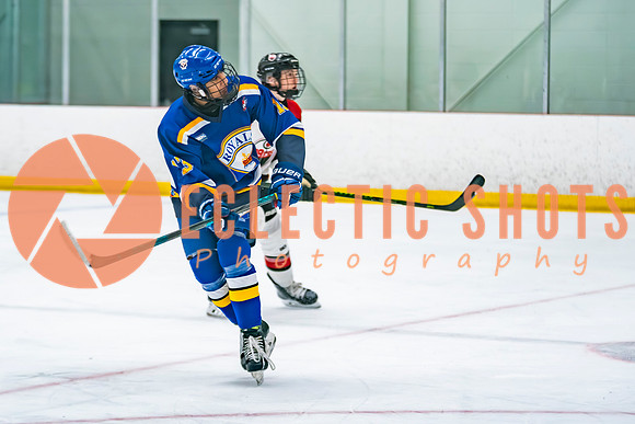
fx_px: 2559
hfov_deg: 14.1
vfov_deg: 9.5
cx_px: 302
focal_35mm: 145
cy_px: 235
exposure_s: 1/640
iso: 1250
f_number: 2.8
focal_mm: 102
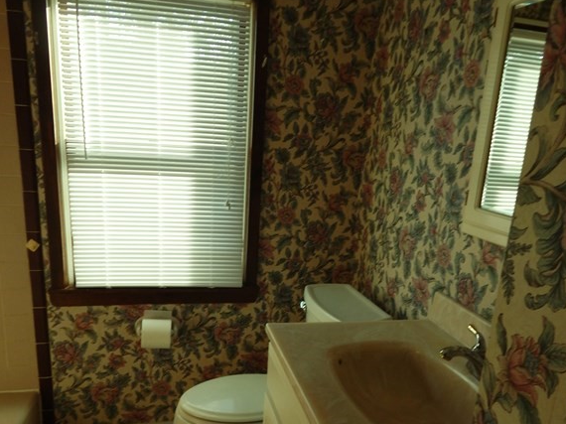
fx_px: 507
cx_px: 284
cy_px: 281
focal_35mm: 31
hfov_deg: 58.4
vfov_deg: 44.8
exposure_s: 1/100
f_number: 3
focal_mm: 4
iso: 125
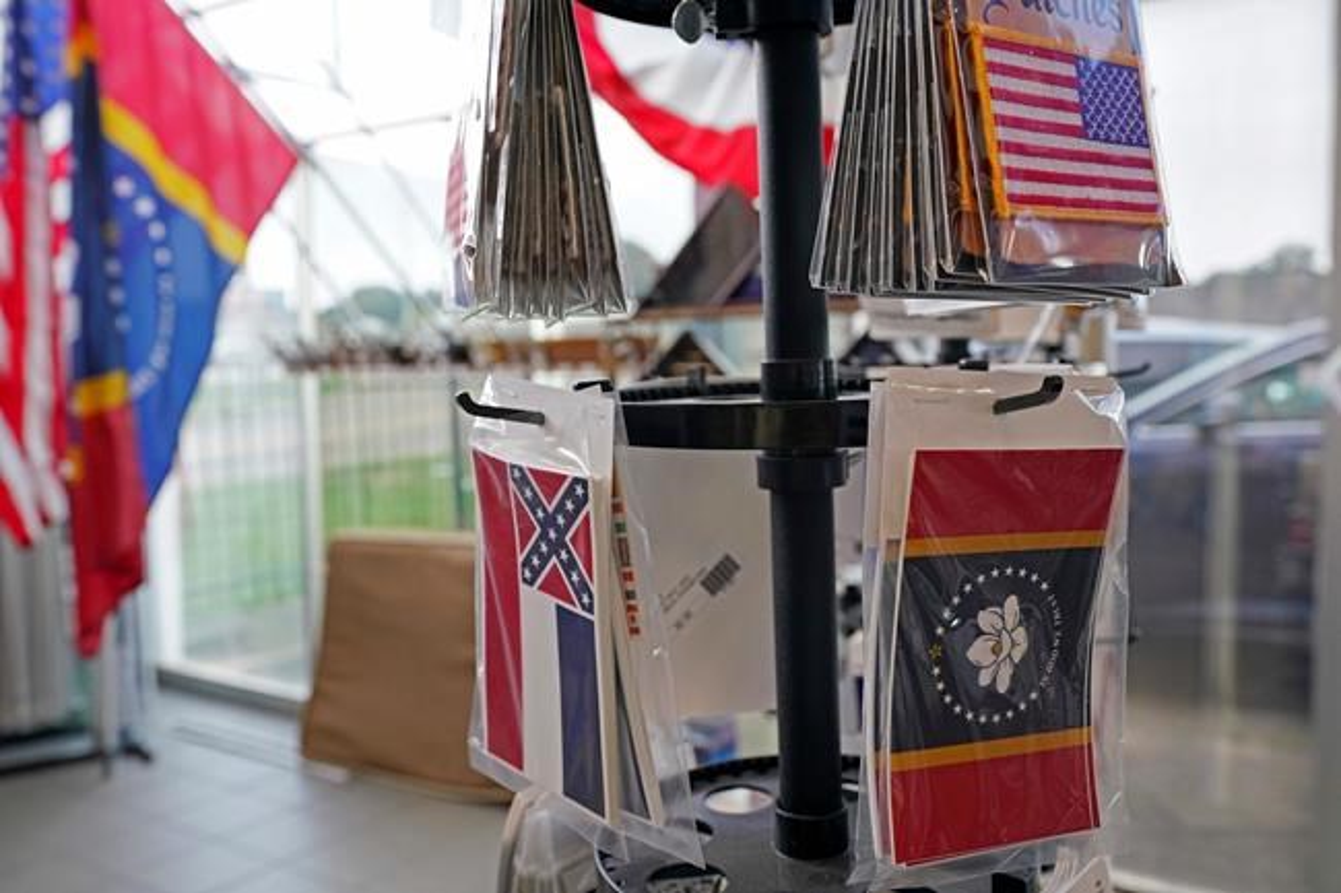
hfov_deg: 60.3
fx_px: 1154
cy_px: 446
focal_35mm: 31
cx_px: 670
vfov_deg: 42.3
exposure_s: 1/250
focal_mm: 31
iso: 2000
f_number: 5.6
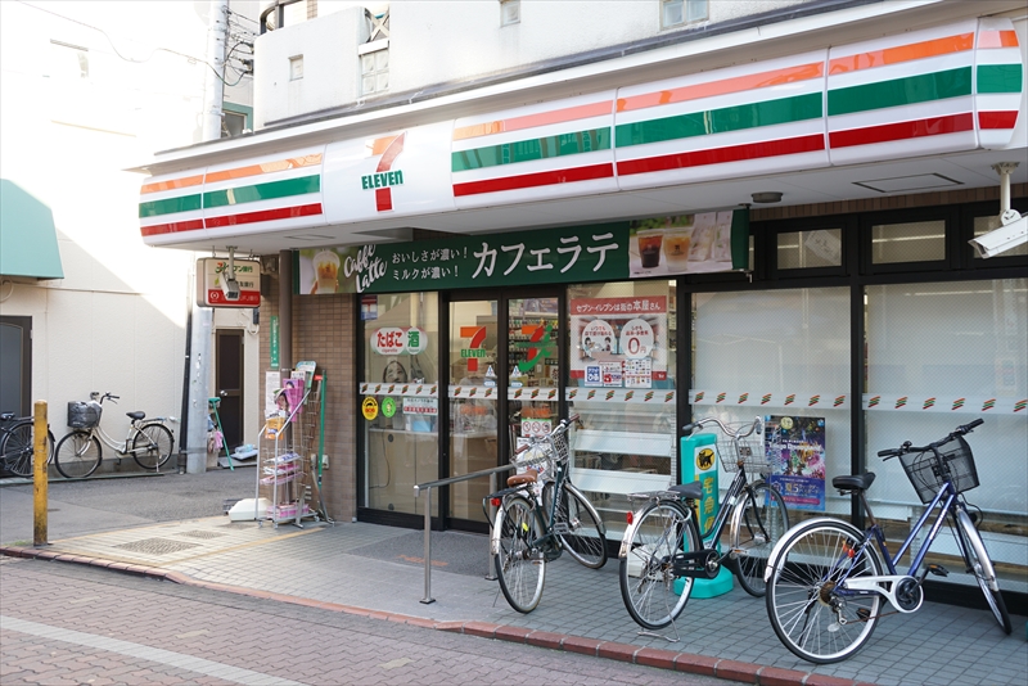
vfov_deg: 36.0
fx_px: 1057
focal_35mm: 37
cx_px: 514
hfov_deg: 51.9
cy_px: 343
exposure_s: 1/60
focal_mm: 25
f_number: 5
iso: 200
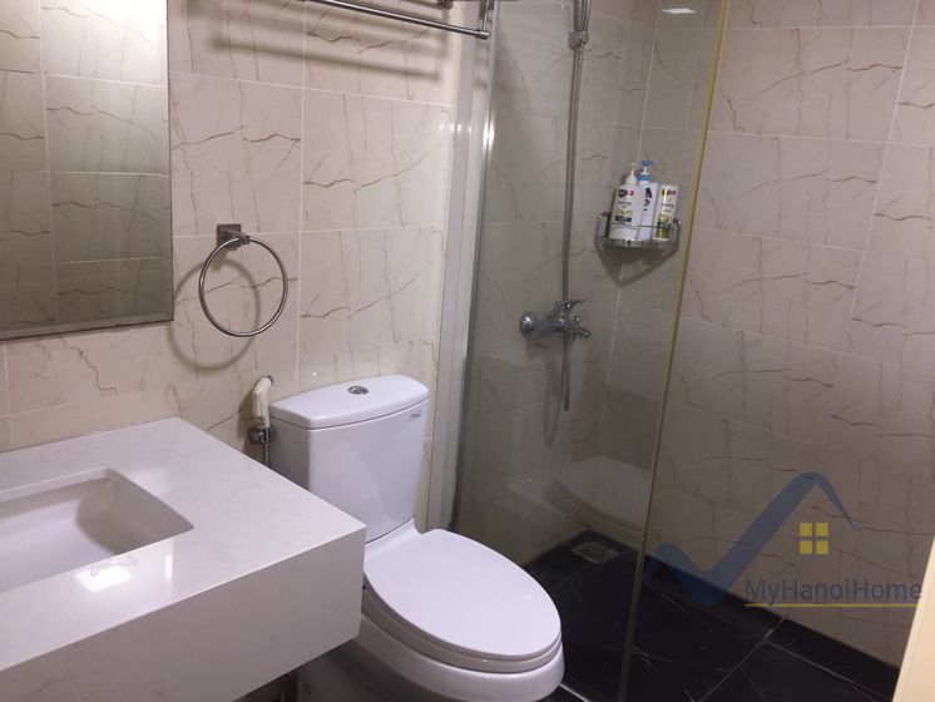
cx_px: 468
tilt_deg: -15.7
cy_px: 351
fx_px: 784
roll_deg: -4.8
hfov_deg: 61.6
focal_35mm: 29
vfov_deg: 48.3
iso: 40
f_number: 2.2
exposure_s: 1/33
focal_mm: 4.15
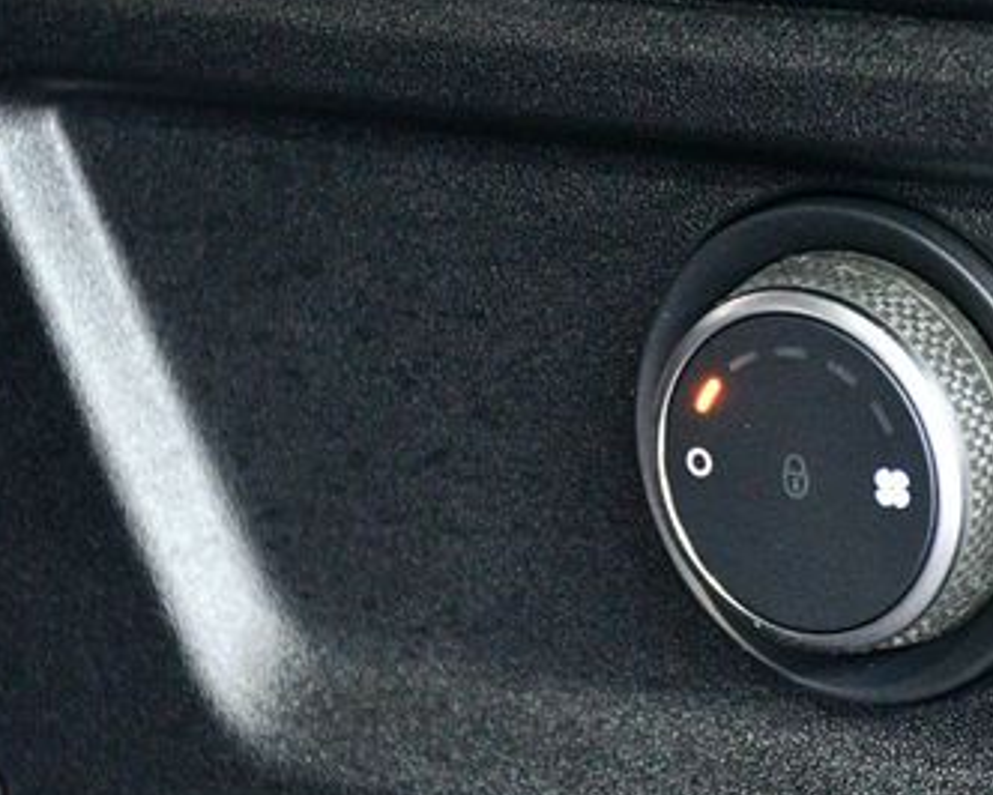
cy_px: 466
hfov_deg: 8.9
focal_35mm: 217
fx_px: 6381
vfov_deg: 7.1
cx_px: 778
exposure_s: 1/15
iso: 12800
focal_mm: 80
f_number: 5.3
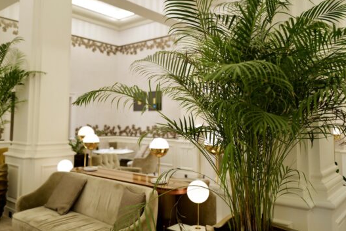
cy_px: 95
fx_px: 327
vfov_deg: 38.8
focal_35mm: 34
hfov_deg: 55.7
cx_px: 156
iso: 800
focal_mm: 28
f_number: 1.7
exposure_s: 1/80
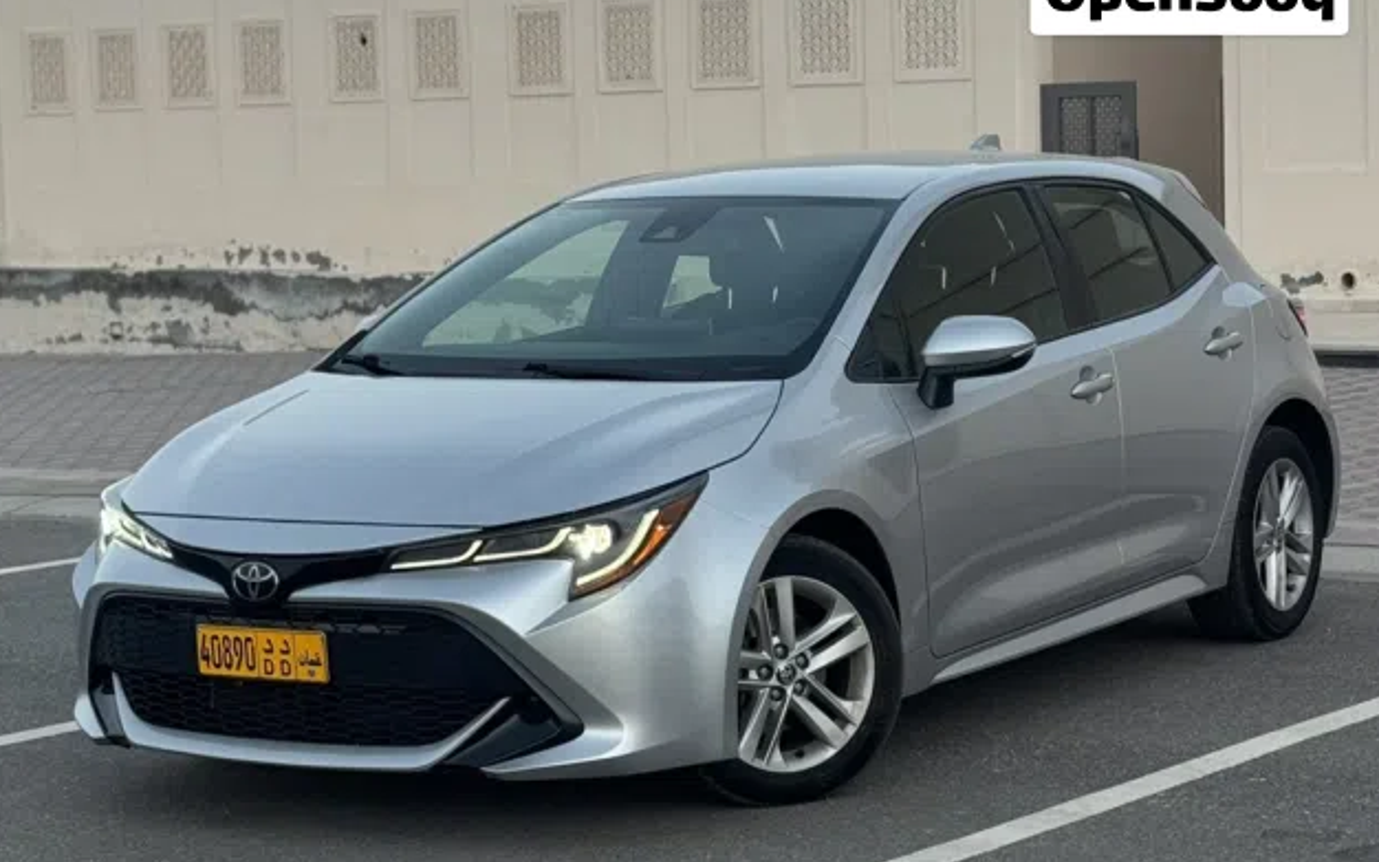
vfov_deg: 24.8
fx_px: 1954
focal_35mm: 52
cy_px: 353
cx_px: 698
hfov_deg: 38.9
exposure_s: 1/139
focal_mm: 6.76
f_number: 1.78
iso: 64
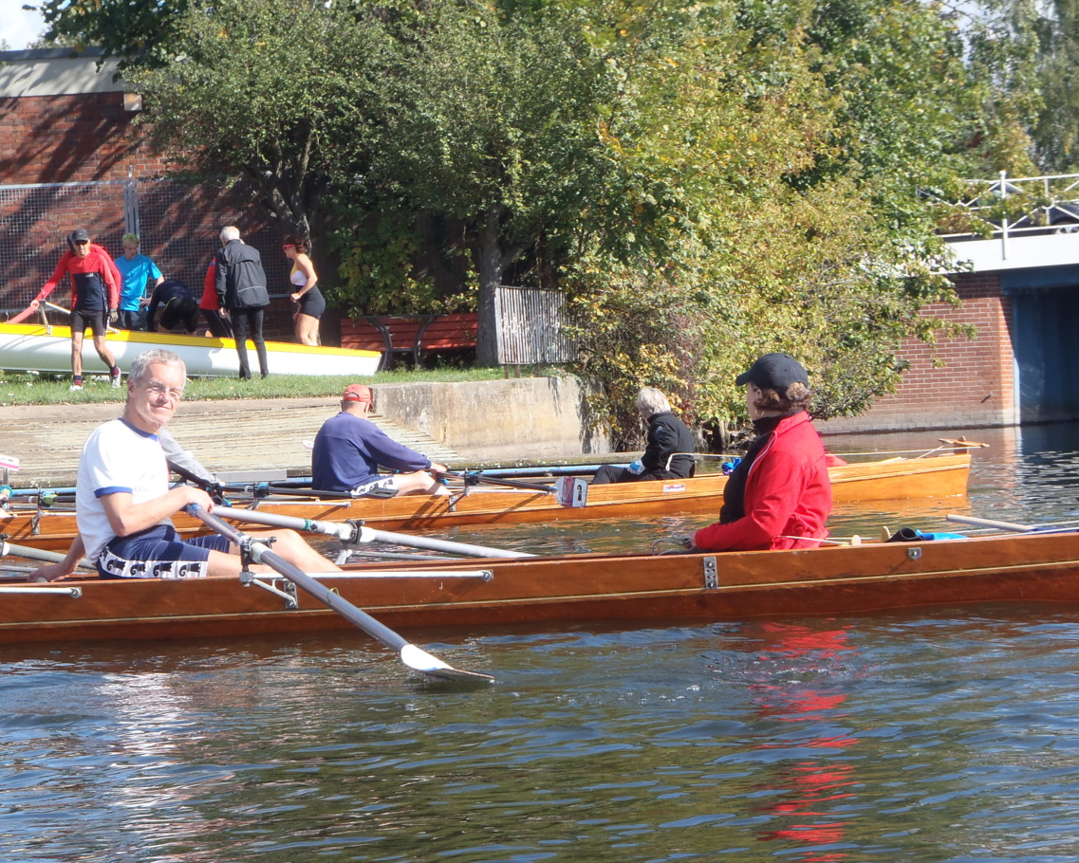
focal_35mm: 100
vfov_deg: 15.4
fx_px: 3194
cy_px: 417
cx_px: 482
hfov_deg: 19.2
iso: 80
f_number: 4.7
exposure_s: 1/200
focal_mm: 16.25
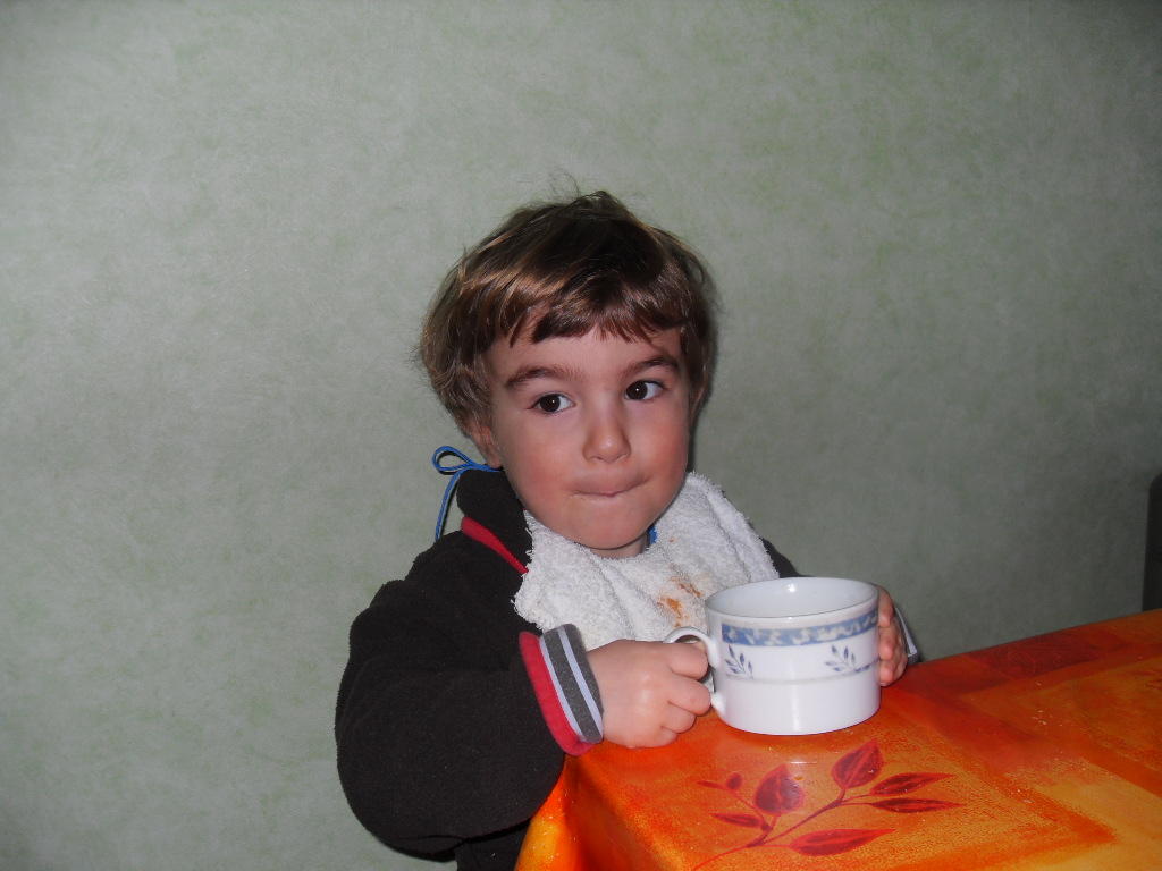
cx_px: 581
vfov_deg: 41.8
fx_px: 1141
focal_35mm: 34
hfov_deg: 54.0
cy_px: 436
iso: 100
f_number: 2.8
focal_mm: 6.3
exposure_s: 1/45
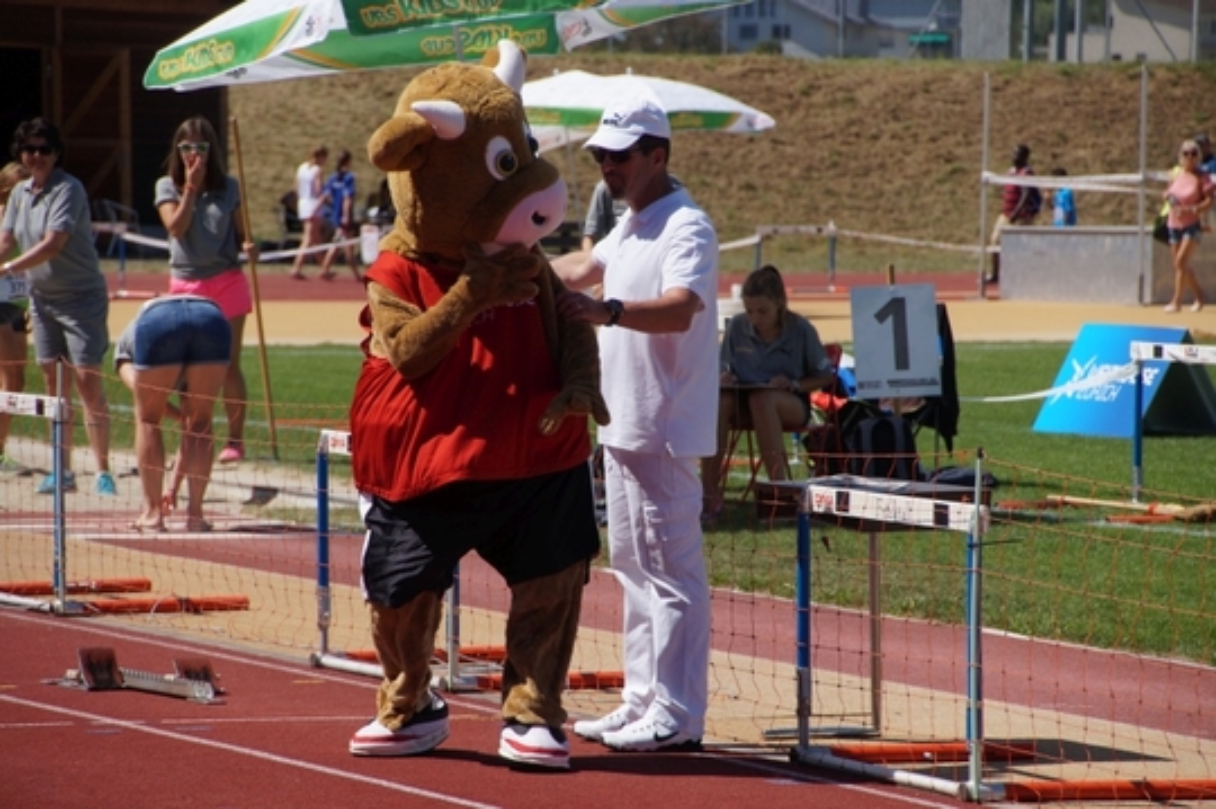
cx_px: 608
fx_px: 7593
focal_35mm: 225
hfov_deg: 9.2
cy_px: 404
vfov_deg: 6.1
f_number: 6.3
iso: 250
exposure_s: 1/2000
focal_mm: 150
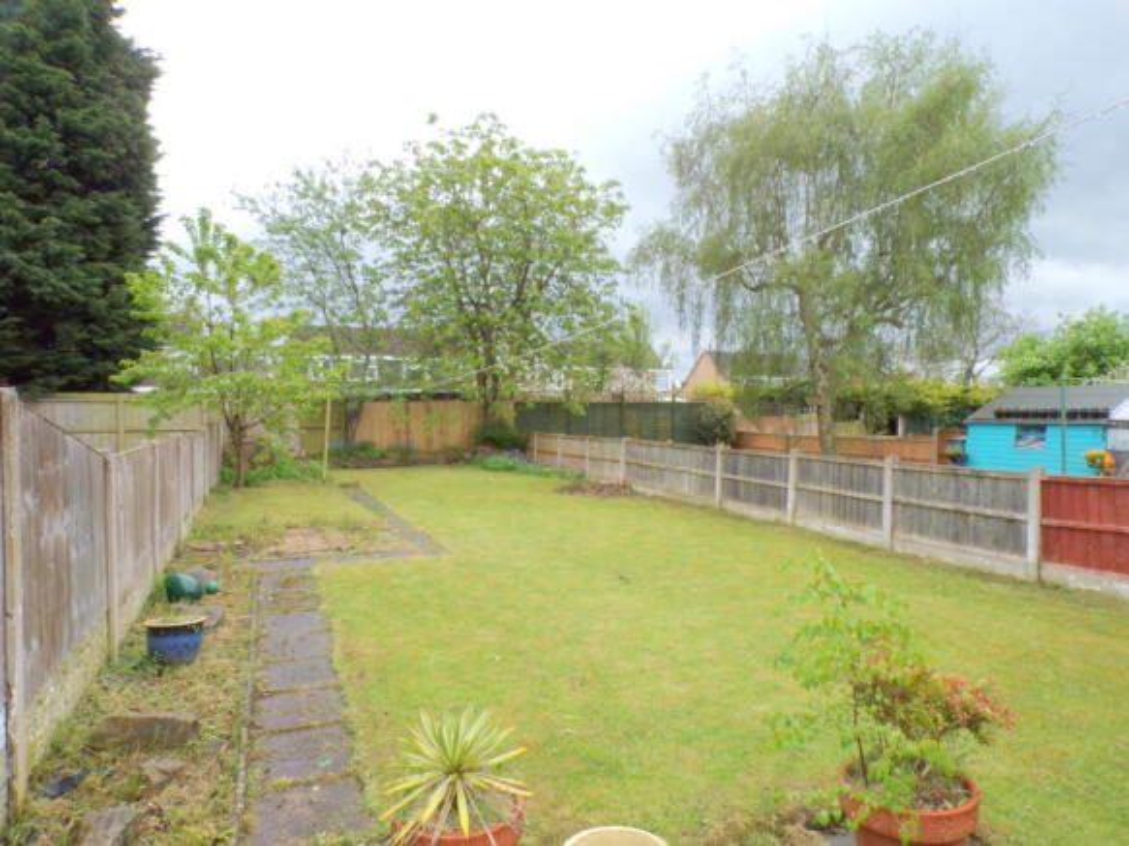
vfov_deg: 56.8
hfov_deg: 71.6
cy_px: 423
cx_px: 564
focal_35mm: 24
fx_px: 783
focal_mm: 4.3
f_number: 5.8
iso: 80
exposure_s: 1/100
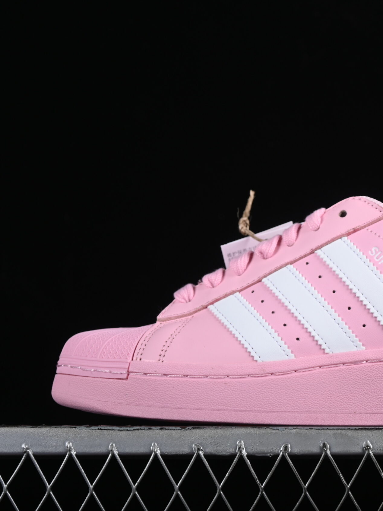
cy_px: 257
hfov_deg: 13.5
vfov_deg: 18.0
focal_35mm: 109
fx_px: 1608
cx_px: 299
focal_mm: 50
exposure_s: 1/200
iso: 160
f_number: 7.1
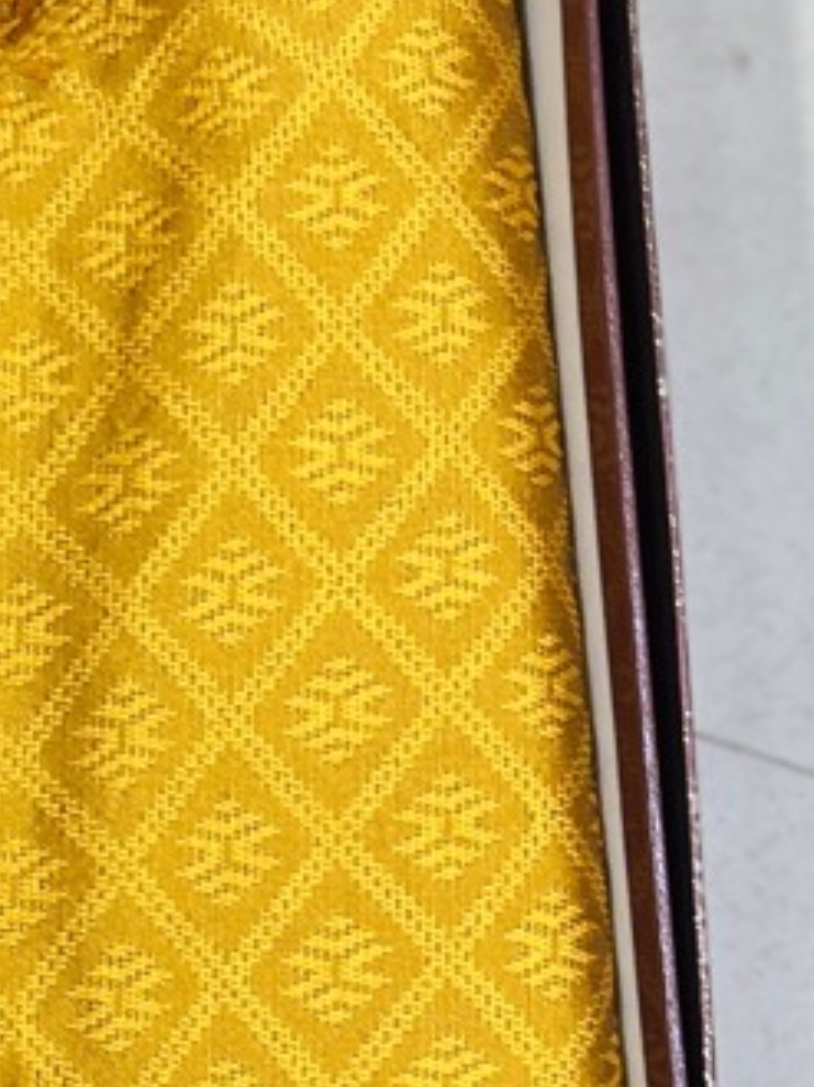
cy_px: 965
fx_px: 3171
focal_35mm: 101
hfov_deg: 14.2
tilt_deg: -84.4
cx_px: -152
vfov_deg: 19.1
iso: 50
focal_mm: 5.1
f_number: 1.6
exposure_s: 1/100
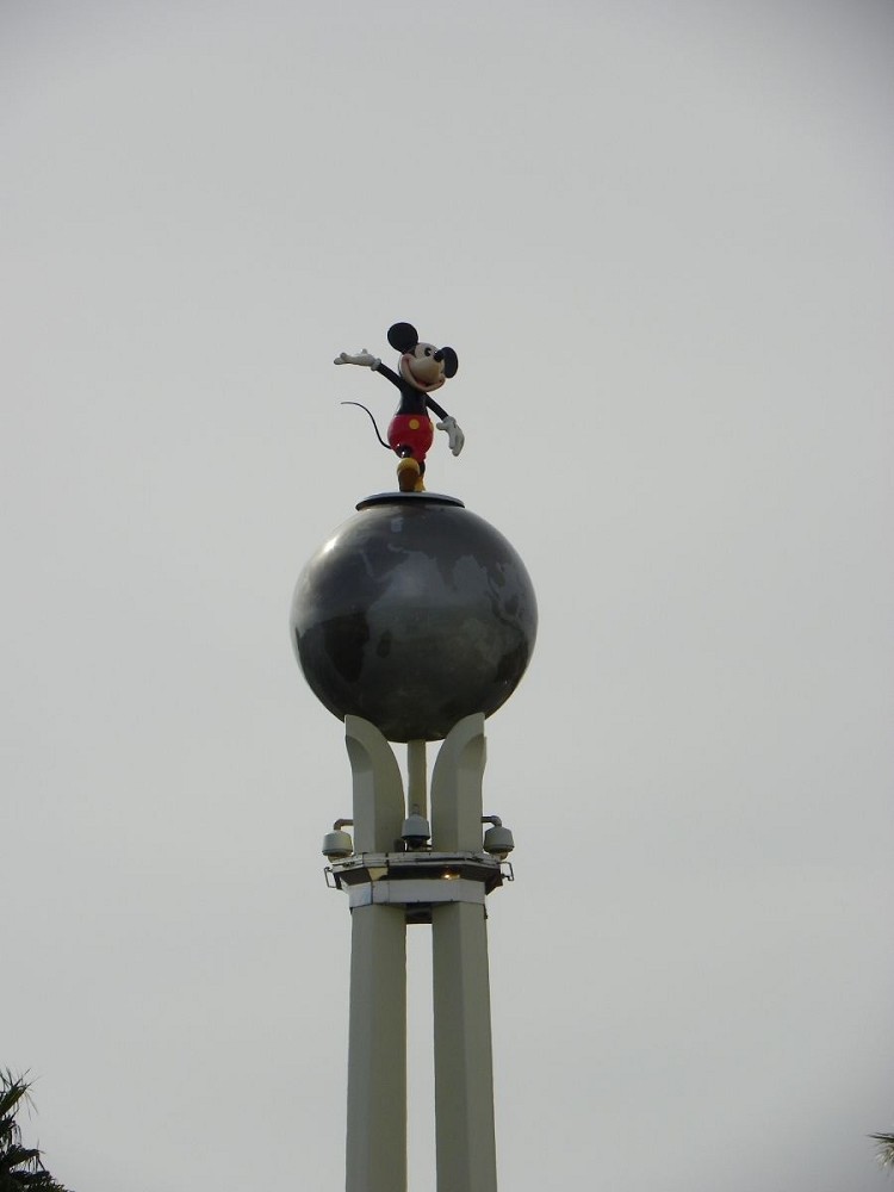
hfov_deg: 5.1
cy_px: 596
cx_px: 447
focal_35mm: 291
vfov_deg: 6.8
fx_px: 10021
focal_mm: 51.8
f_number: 6.3
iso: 64
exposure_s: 1/800
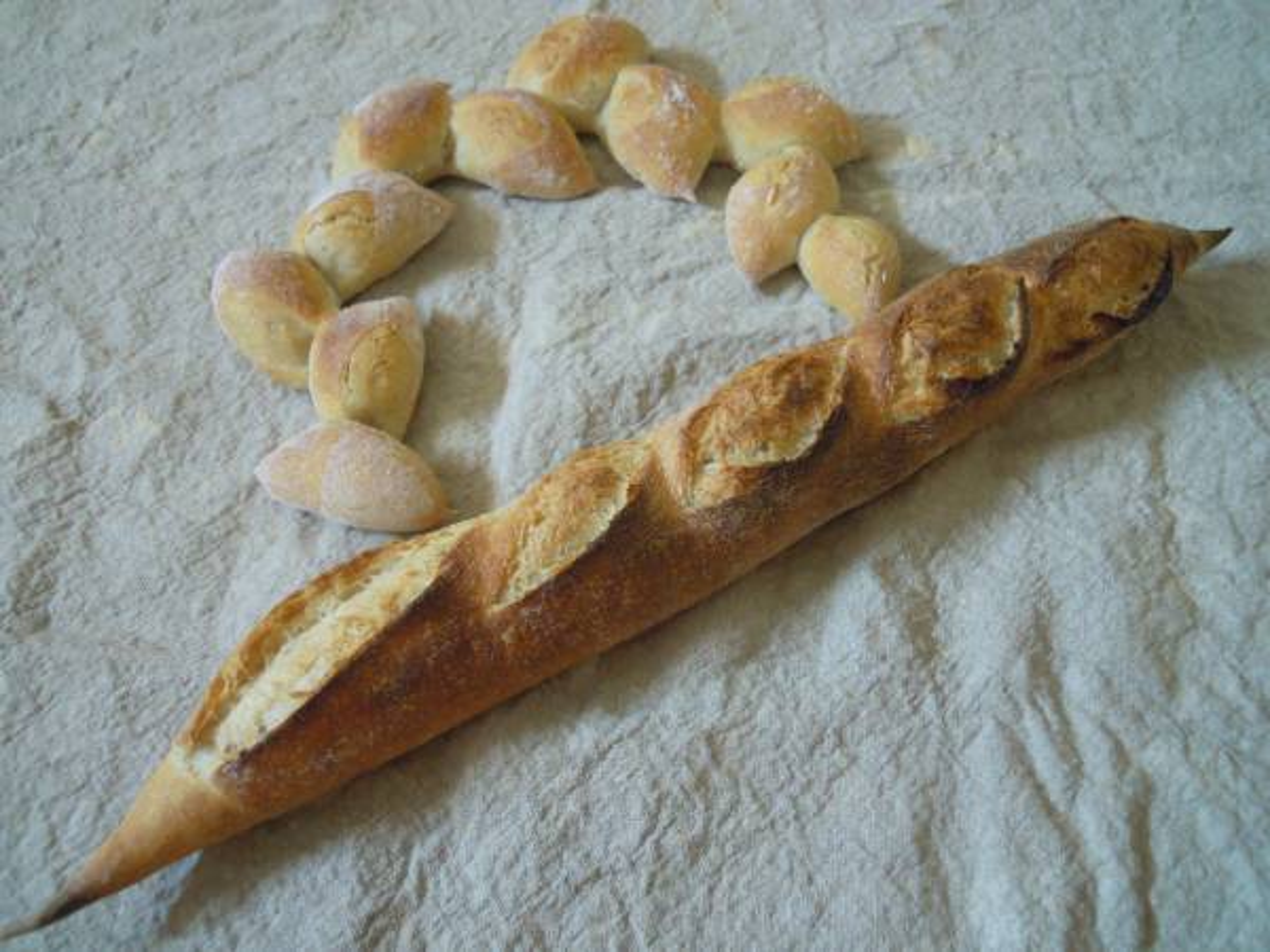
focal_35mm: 28
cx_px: 635
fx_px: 1027
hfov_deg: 63.4
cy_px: 476
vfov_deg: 49.7
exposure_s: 1/20
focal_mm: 5
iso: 400
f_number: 2.7
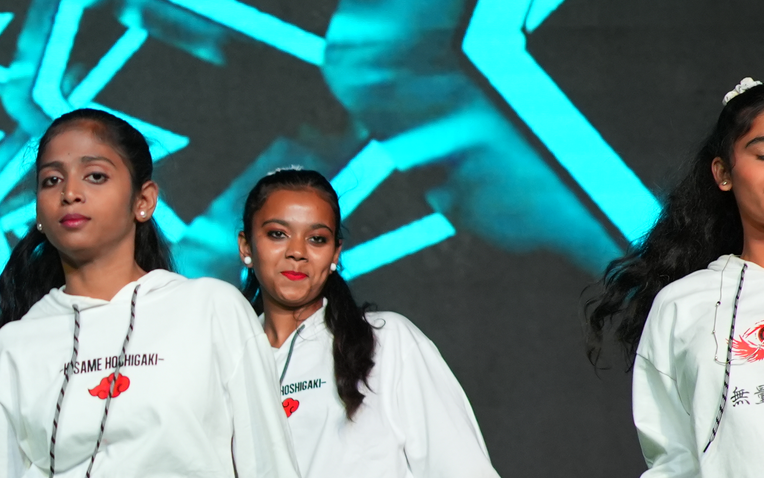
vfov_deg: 3.9
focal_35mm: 334
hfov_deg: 6.2
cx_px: -329
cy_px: 343
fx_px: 6954
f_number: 2.8
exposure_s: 1/400
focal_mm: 85
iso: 1250
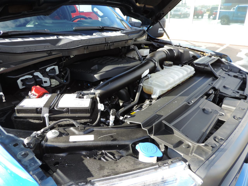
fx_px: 172
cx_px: 124
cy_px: 93
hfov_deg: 71.6
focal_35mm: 24
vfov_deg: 56.8
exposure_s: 1/125
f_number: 3
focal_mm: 4.3
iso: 80
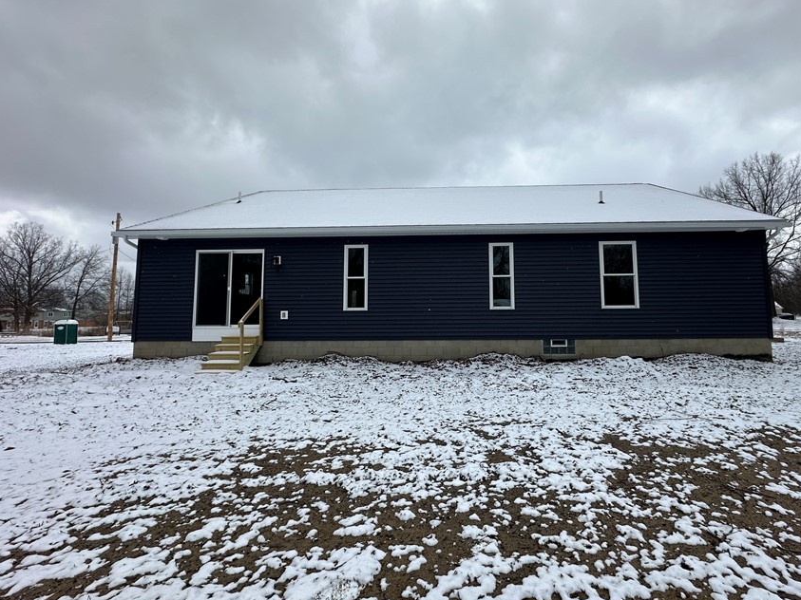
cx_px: 454
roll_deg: +0.1
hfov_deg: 90.5
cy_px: 288
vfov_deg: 74.7
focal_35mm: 17
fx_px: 393
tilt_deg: +5.9
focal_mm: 2.22
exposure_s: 1/2353
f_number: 2.2
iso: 50
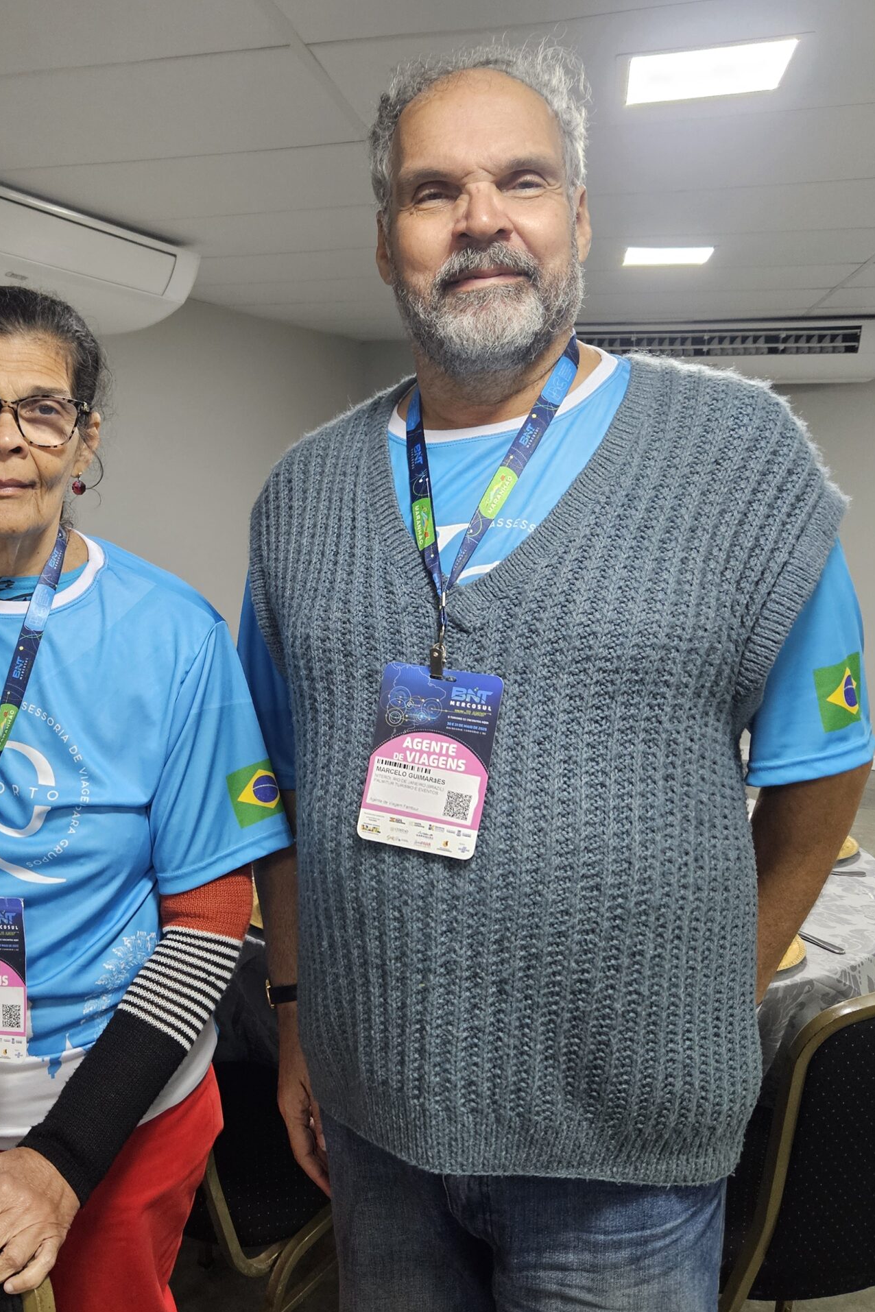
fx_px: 1167
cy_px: 657
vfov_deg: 58.7
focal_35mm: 32
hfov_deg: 40.3
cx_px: 248
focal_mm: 5.4
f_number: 1.8
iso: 400
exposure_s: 1/120
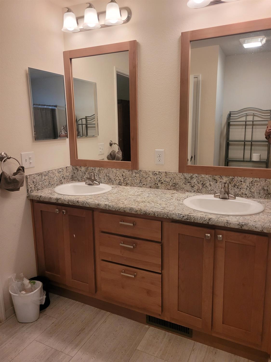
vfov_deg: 67.3
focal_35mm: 26
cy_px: 181
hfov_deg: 53.1
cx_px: 136
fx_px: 271
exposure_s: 1/120
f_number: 1.8
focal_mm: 5.4
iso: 320
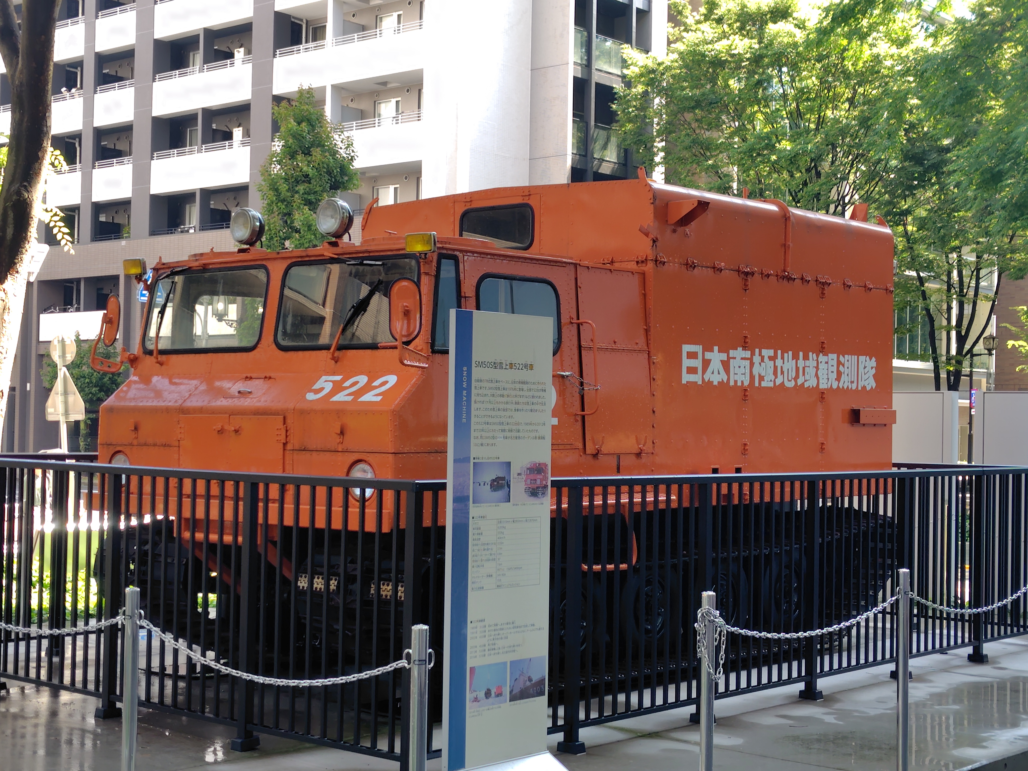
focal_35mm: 23
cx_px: 514
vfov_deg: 58.9
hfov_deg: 73.9
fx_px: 683
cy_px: 386
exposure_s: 1/120
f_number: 1.9
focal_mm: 5.6
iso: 50
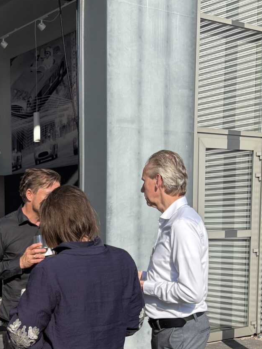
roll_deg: +0.8
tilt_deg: -6.4
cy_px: 300
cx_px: -31
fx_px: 606
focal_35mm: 60
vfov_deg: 31.0
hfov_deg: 22.9
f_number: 1.6
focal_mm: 5.96
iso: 50
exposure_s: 1/2208
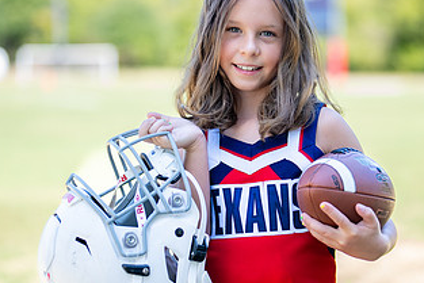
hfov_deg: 19.8
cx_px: 261
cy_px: 147
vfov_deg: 13.3
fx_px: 1214
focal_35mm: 103
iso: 100
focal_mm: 50
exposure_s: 1/1250
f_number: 1.2
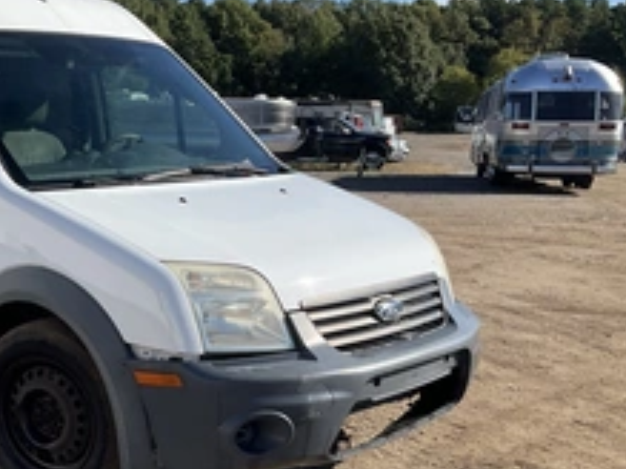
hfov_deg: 34.6
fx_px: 958
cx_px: 89
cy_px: 260
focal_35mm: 53
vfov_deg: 27.5
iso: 25
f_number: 1.8
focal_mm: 3
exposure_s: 1/1534
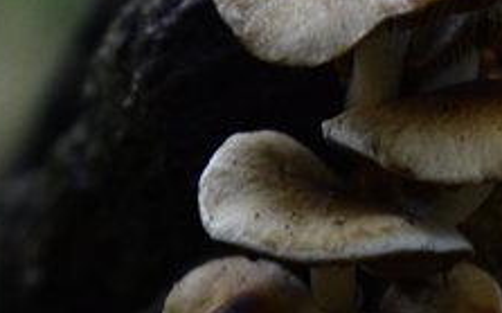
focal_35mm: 241
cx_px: 437
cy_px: 274
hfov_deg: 8.7
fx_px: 3301
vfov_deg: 5.4
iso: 1600
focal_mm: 55
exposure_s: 1/80
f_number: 5.6
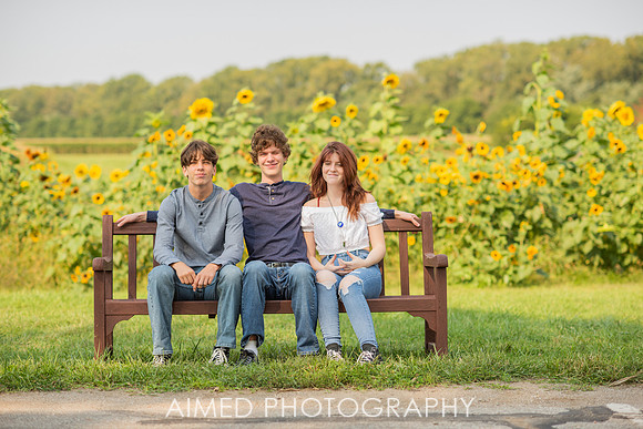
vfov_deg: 16.1
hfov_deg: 23.9
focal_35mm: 85
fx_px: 1518
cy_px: 214
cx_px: 322
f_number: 2.5
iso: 64
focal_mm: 85
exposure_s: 1/640
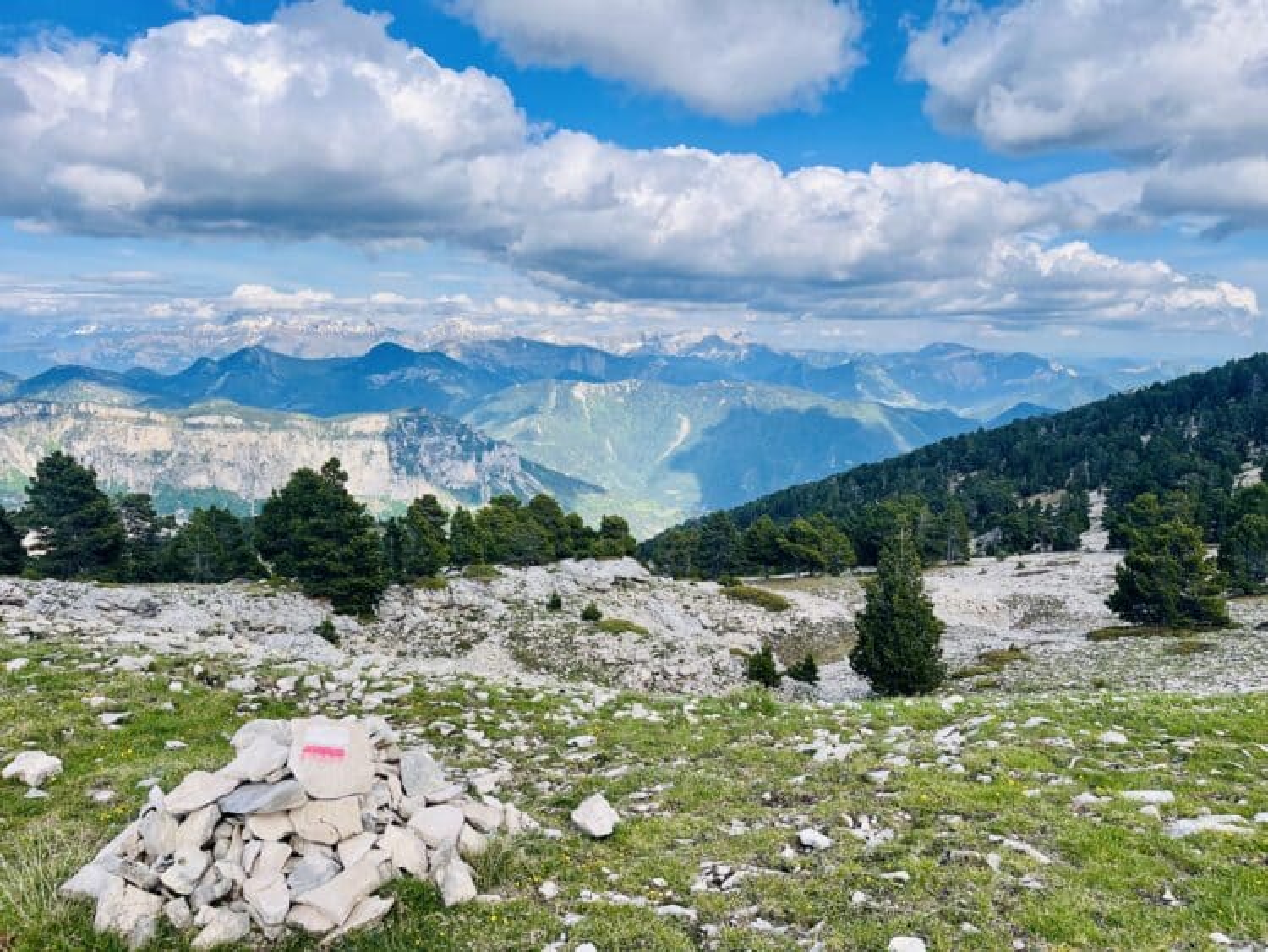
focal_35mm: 26
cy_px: 476
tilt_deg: -7.6
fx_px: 953
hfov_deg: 67.3
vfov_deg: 53.1
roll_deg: +0.3
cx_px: 634
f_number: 1.6
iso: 50
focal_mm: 5.1
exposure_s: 1/1117
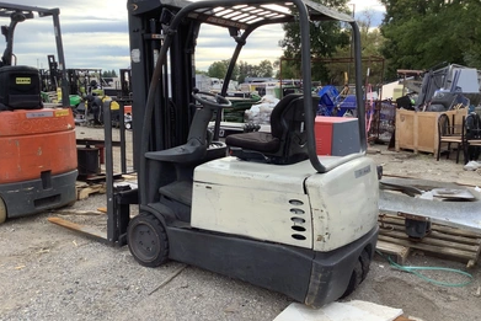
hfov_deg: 57.2
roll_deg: -1.5
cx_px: 245
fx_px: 441
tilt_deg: -8.8
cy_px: 161
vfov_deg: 40.0
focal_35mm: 33
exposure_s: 1/122
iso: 25
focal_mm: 3.3
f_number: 2.4
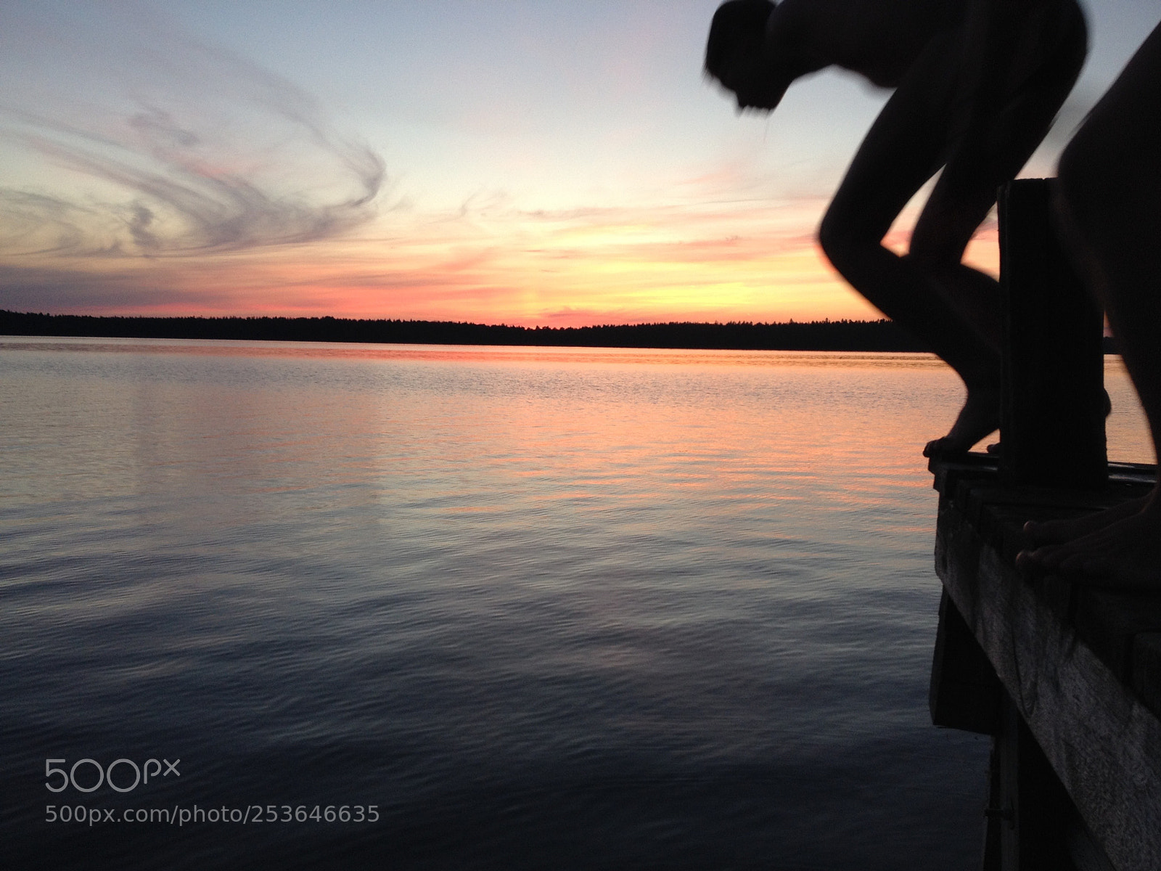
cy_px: 436
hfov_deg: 52.6
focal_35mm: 35
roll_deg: +0.4
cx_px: 580
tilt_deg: -5.7
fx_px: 1174
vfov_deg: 40.7
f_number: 2.4
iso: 50
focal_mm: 4.28
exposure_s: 1/40
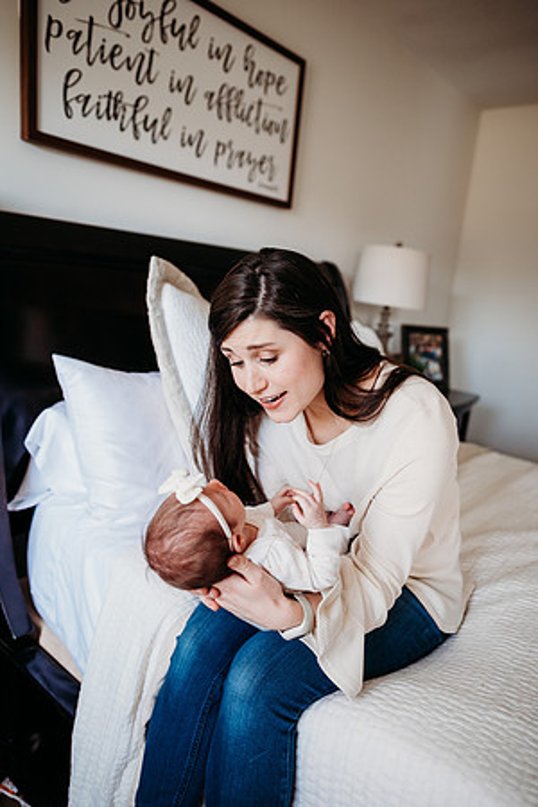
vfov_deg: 73.7
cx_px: 269
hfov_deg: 53.1
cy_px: 404
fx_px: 538
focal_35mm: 24
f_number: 2.5
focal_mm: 24
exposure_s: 1/250
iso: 640
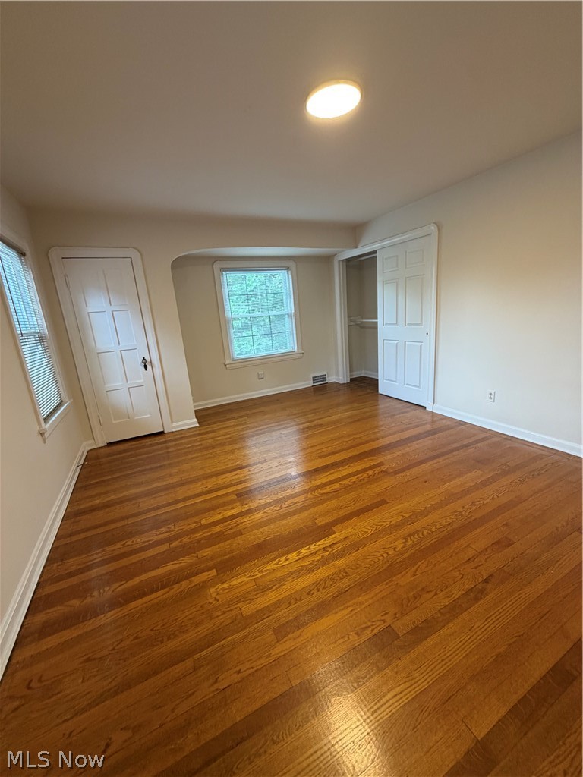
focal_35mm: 14
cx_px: 292
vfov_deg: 102.1
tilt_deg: -11.6
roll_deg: +4.9
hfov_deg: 85.7
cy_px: 388
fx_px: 314
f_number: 2.2
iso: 200
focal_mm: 2.22
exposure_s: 1/60
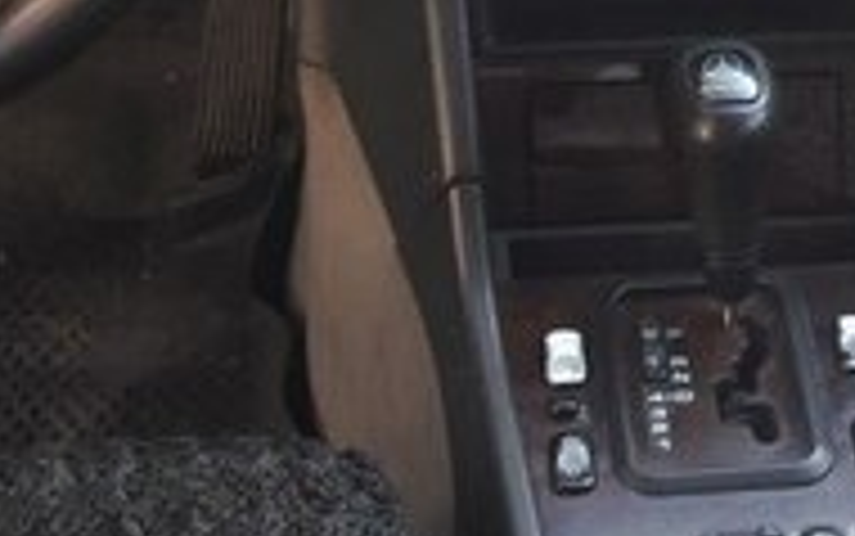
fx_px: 2401
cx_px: 747
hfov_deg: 19.9
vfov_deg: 12.1
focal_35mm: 103
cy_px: -263
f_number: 1.9
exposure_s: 1/100
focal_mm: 3.7
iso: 64
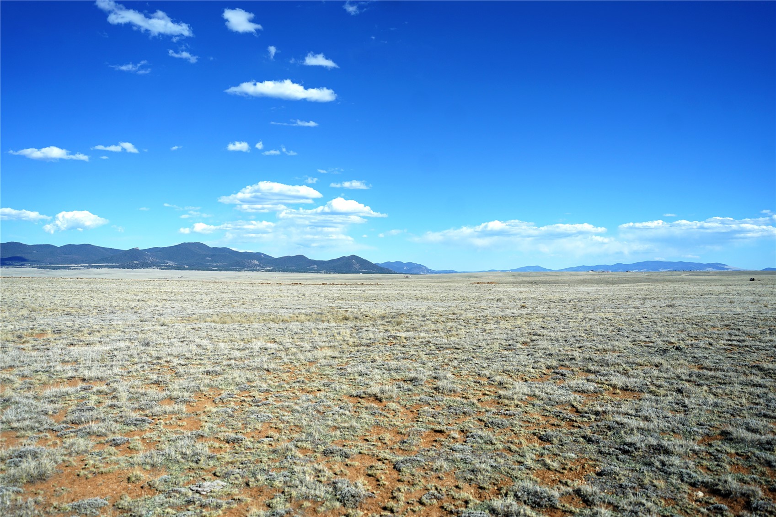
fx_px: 603
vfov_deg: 46.4
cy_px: 258
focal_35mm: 28
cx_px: 388
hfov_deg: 65.5
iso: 125
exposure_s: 1/2500
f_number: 3.2
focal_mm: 28
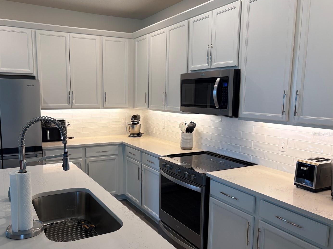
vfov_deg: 46.8
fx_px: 289
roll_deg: -0.1
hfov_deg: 59.7
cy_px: 134
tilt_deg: -8.3
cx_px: 142
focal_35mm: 30
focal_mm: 5.96
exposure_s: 1/120
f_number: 1.6
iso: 80
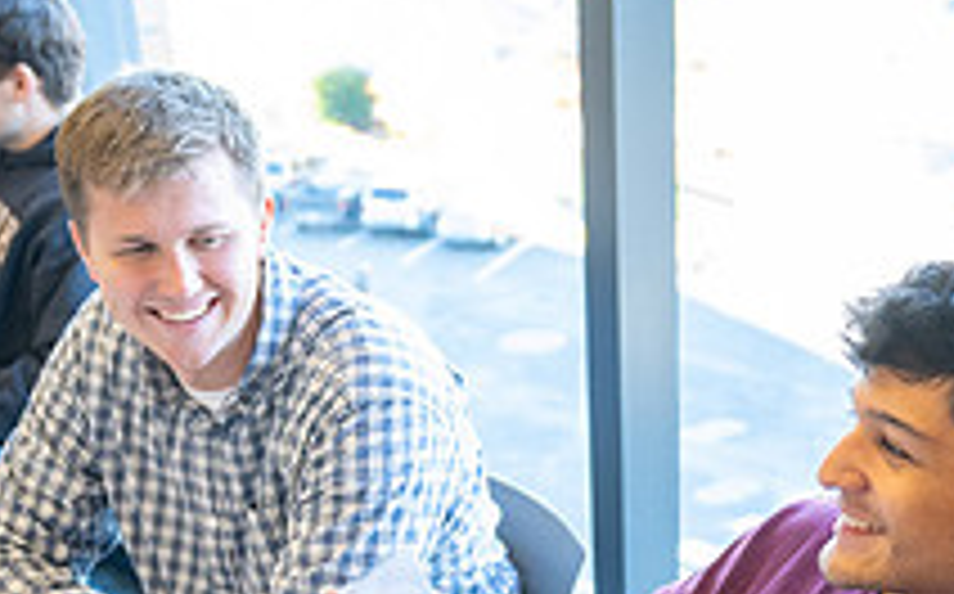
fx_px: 1740
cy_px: 515
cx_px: 490
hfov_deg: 30.7
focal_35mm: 67
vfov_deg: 19.1
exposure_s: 1/250
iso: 1600
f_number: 2.8
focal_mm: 24
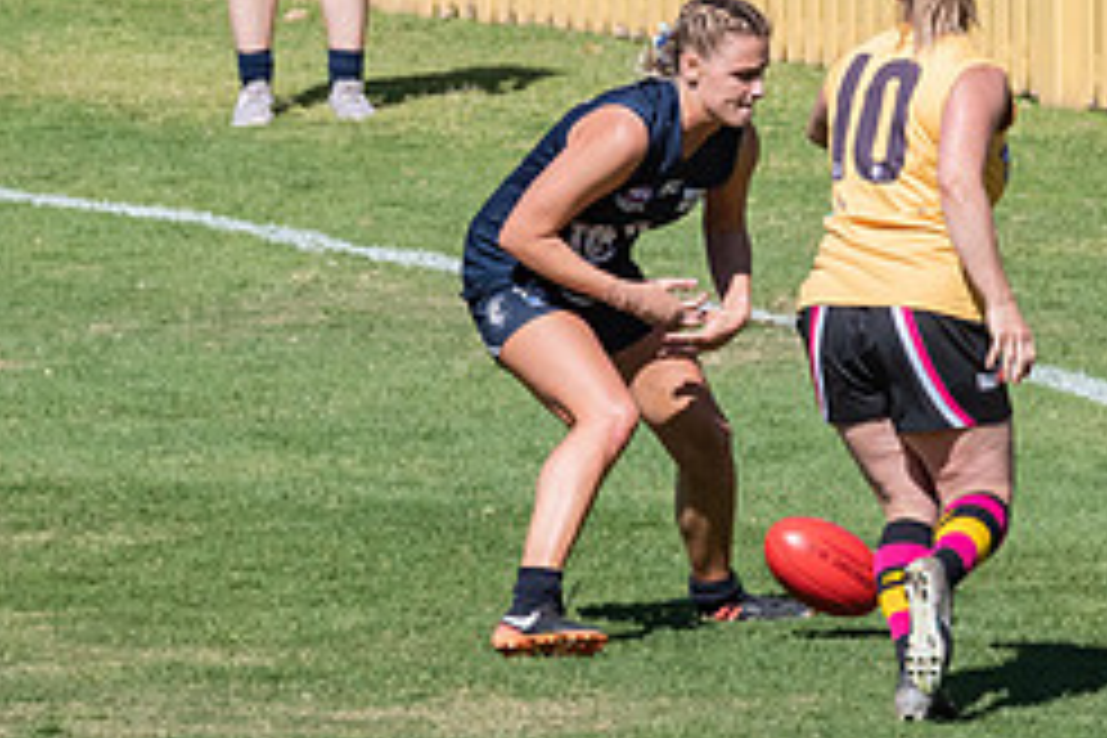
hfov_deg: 1.7
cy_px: 299
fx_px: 36251
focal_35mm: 1179
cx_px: 652
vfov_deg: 1.2
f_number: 10
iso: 800
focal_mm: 280
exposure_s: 1/2500
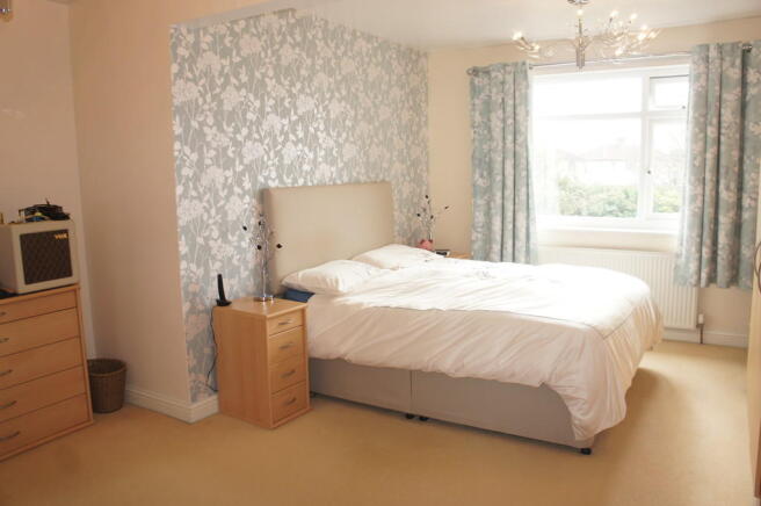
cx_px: 380
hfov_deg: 67.4
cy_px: 253
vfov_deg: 47.8
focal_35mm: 27
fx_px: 570
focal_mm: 18
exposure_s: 1/60
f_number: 3.5
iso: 200
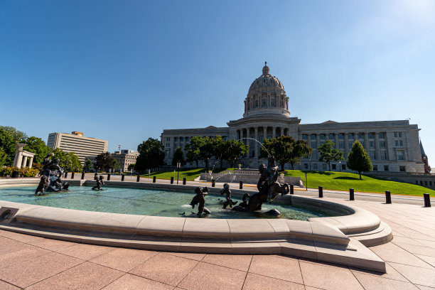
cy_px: 145
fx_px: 181
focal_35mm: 15
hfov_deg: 100.4
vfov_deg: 77.3
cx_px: 218
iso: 100
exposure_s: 1/200
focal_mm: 10
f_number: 7.1
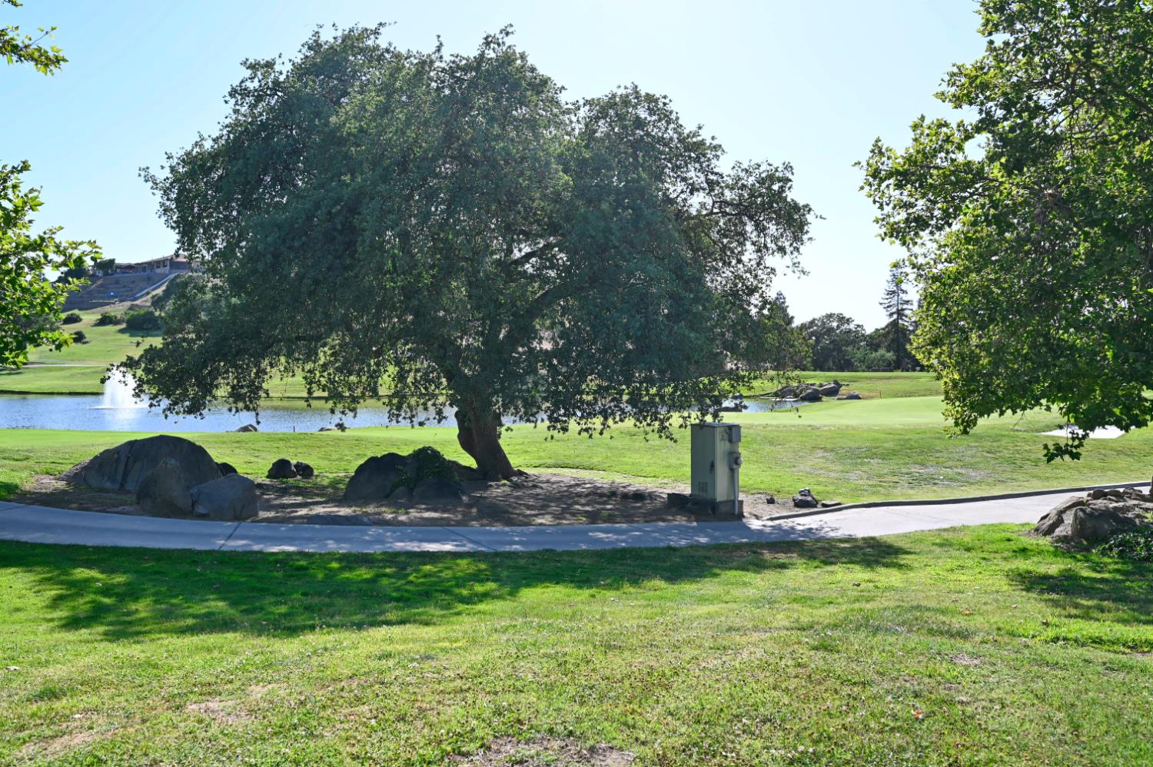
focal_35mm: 30
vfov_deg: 43.6
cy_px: 384
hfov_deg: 62.0
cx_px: 576
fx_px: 960
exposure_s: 1/320
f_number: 6.3
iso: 100
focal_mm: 30
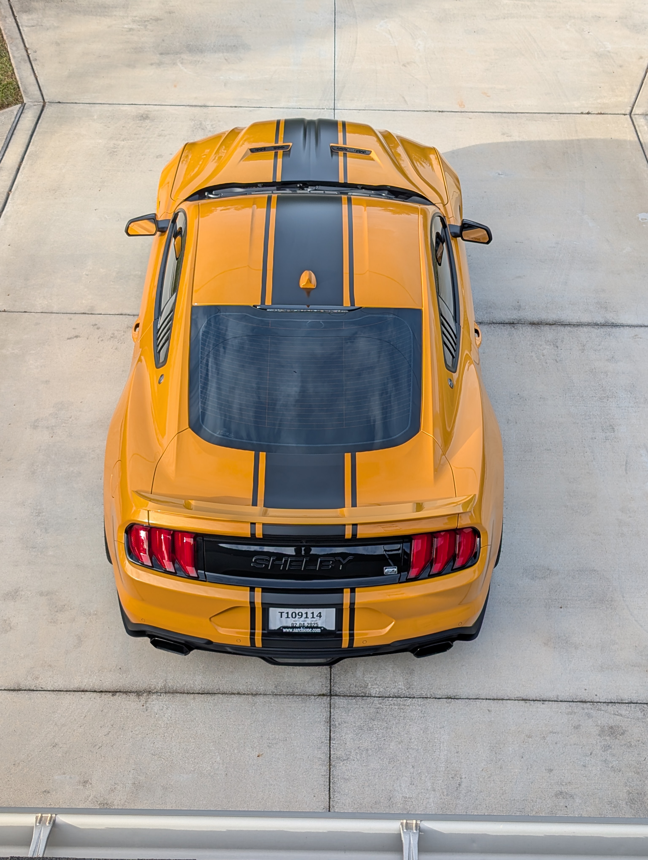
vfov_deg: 38.9
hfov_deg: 29.7
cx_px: 324
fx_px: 1220
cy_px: 430
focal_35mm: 49
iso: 18
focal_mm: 6.9
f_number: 1.68
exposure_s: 1/538
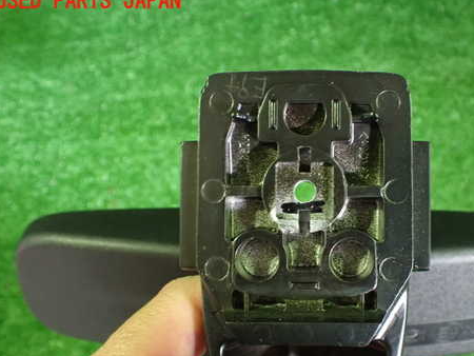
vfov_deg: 35.8
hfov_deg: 46.2
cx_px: 305
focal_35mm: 40
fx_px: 548
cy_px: 225
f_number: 2.3
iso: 1250
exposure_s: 1/30
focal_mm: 5.4
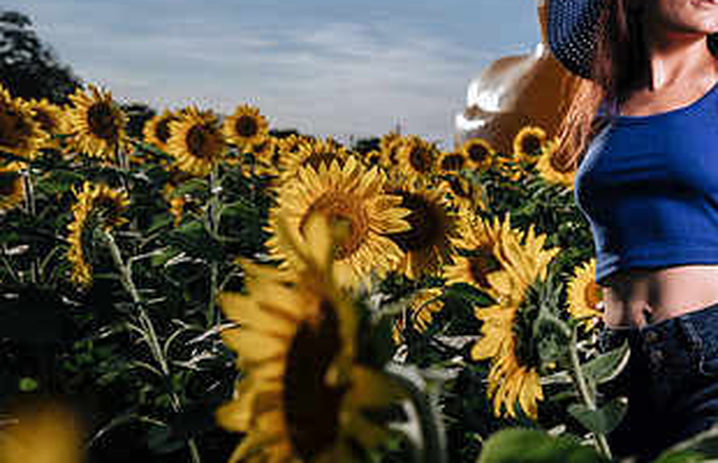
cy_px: 253
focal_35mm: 68
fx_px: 1343
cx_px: 653
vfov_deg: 19.6
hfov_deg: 28.7
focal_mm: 36
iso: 64
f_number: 5
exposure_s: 1/250
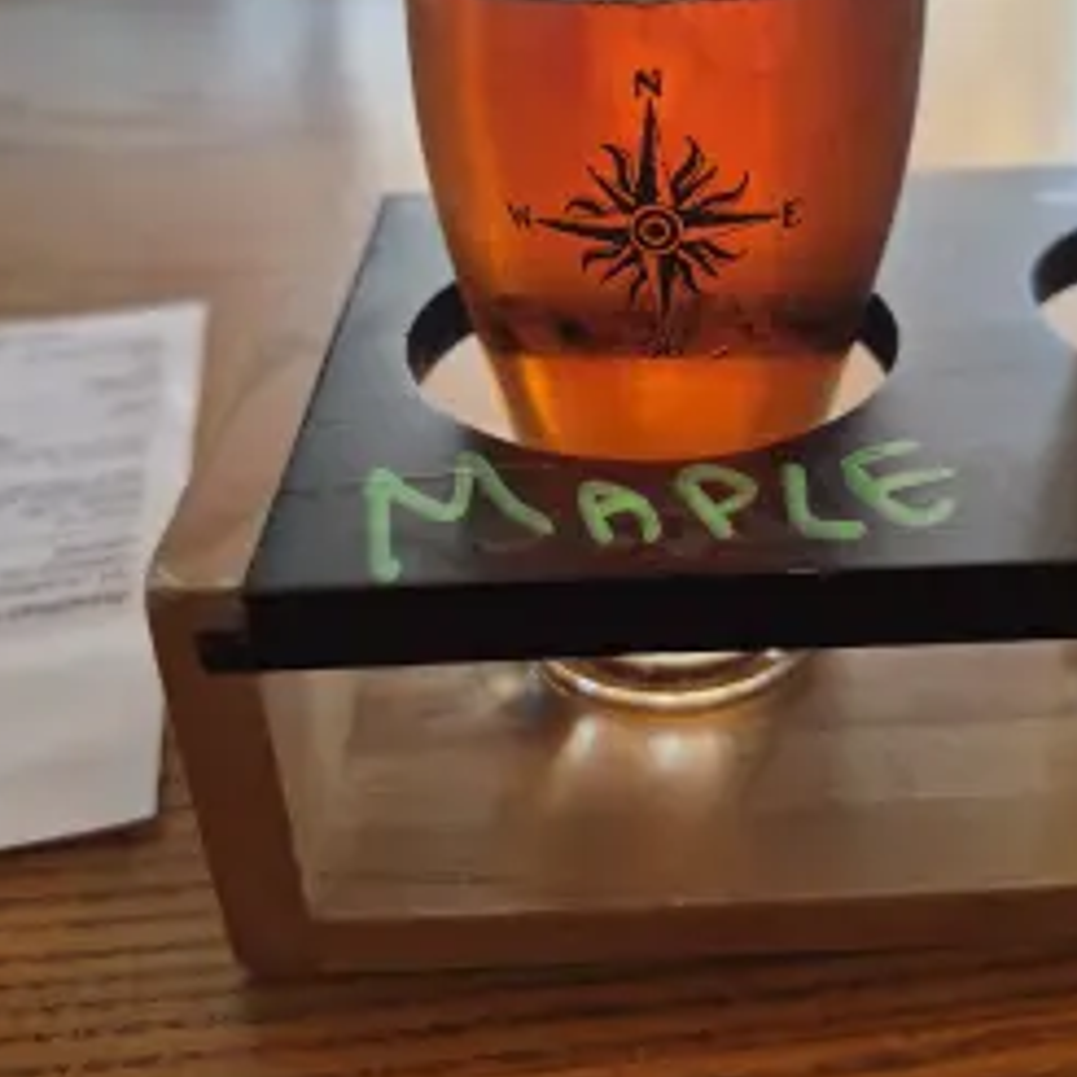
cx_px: 622
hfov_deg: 49.6
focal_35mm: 33
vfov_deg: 49.1
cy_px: 381
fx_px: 1162
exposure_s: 1/120
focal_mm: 5.4
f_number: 1.8
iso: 160
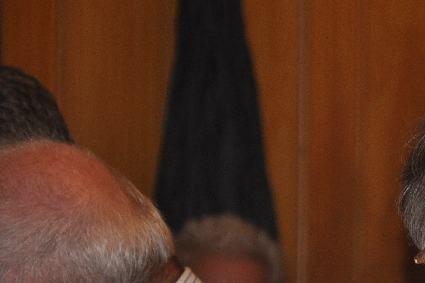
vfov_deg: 3.7
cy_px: 247
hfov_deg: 5.5
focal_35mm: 370
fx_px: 4368
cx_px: 496
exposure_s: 1/60
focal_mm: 105
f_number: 5.6
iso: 800
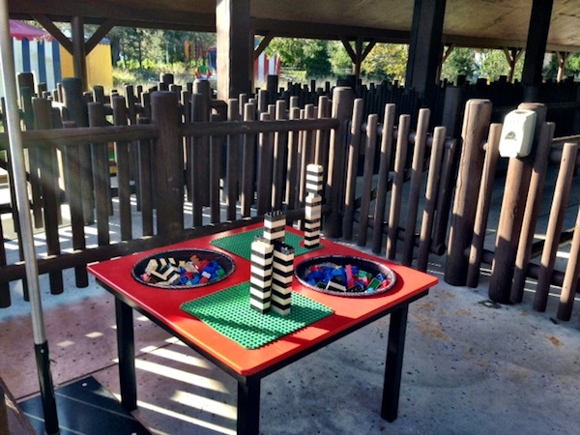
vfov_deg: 42.9
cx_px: 290
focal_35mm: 33
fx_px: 553
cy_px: 218
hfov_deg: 55.4
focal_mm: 4.12
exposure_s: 1/230
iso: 50
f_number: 2.4
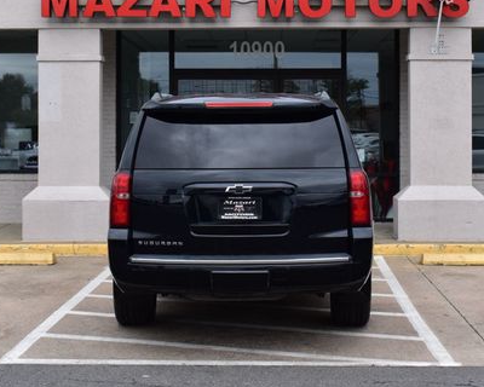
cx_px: 253
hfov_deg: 26.4
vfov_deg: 21.2
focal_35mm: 72
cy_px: 134
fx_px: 1031
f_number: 10
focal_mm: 32
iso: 400
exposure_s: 1/250
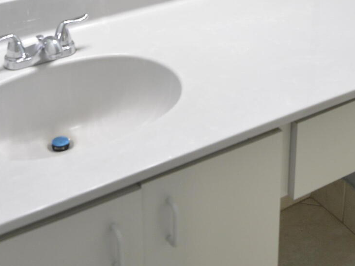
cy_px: -108
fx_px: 646
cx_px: 200
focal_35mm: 63
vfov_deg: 20.6
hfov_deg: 30.7
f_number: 4.5
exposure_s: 1/80
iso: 1000
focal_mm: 24
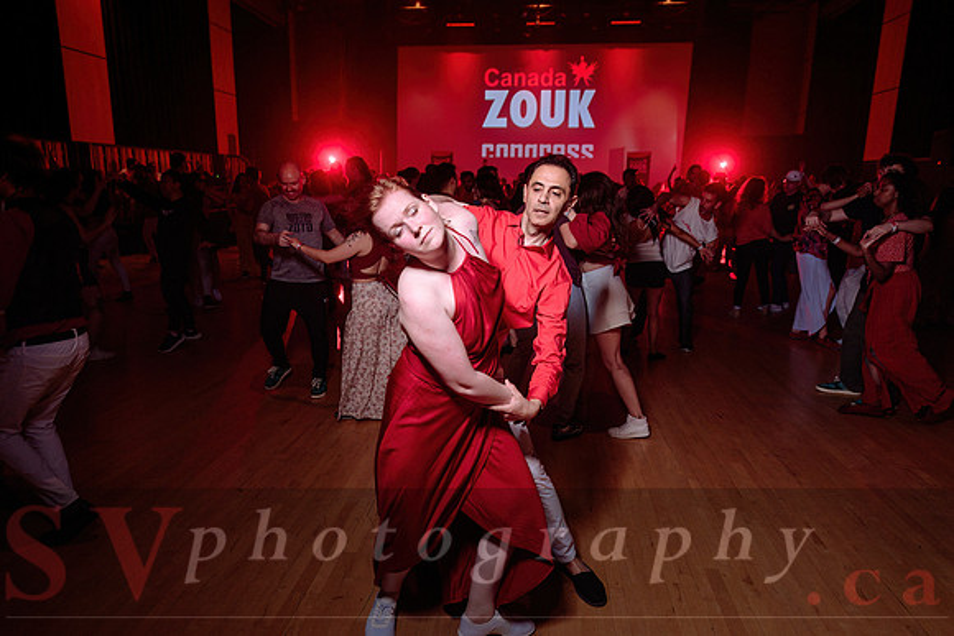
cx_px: 472
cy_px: 318
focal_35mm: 24
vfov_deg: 52.3
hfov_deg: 72.6
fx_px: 649
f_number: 2.8
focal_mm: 24
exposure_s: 1/60
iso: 800
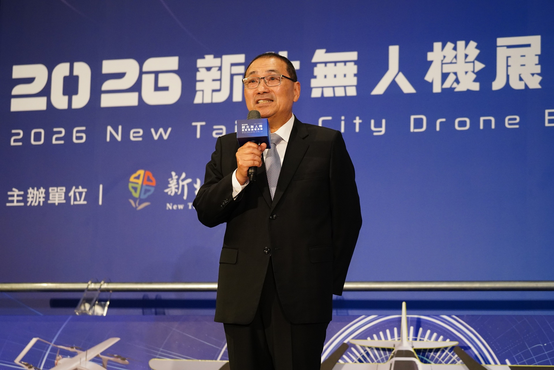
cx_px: 277
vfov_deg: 12.3
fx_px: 1708
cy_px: 185
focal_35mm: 111
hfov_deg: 18.4
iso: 4000
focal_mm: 111
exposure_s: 1/160
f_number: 5
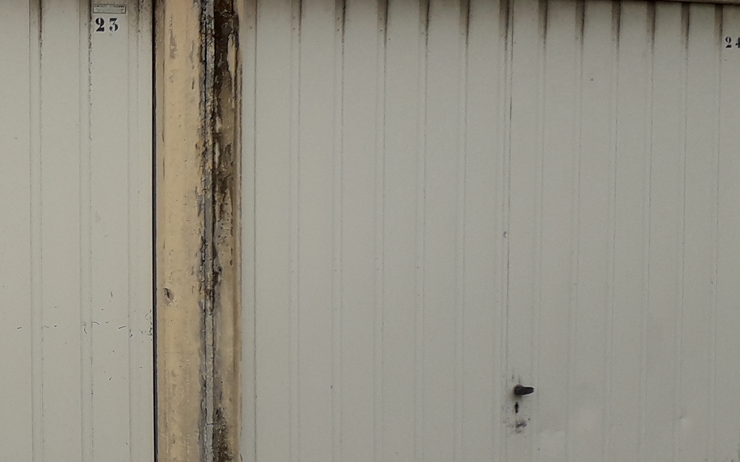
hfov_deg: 24.9
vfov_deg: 16.7
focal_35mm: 78
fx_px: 1573
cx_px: -48
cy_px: 262
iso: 40
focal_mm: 3.6
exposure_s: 1/622
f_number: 1.9
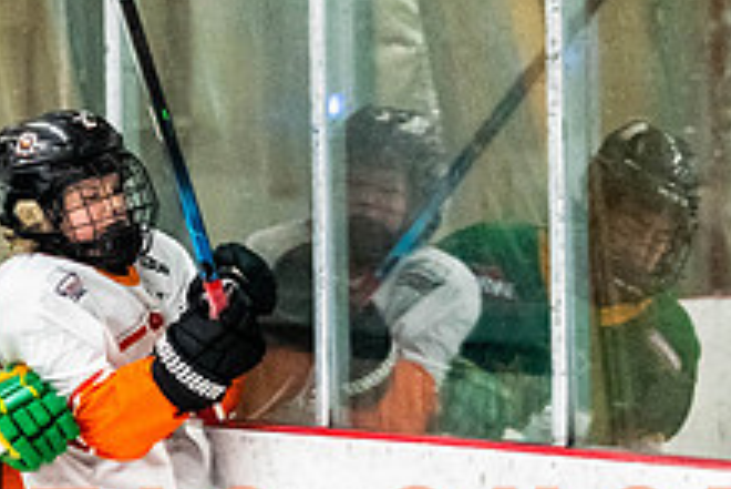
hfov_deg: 4.5
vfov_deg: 3.0
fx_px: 9265
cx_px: -332
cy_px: 849
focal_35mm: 456
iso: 2200
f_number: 2.8
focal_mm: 102
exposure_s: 1/640
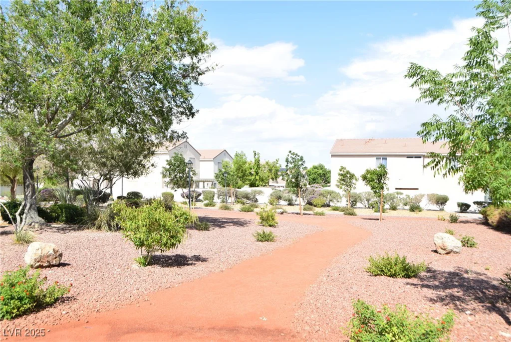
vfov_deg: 43.7
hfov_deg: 61.9
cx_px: 256
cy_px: 171
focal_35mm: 30
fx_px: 426
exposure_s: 1/400
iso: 200
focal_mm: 20
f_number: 10
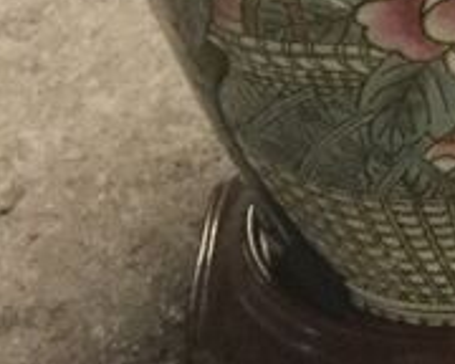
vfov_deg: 8.7
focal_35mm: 168
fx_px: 2262
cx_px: 655
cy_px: -344
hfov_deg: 11.1
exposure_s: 1/20
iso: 200
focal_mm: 3.3
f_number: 2.4
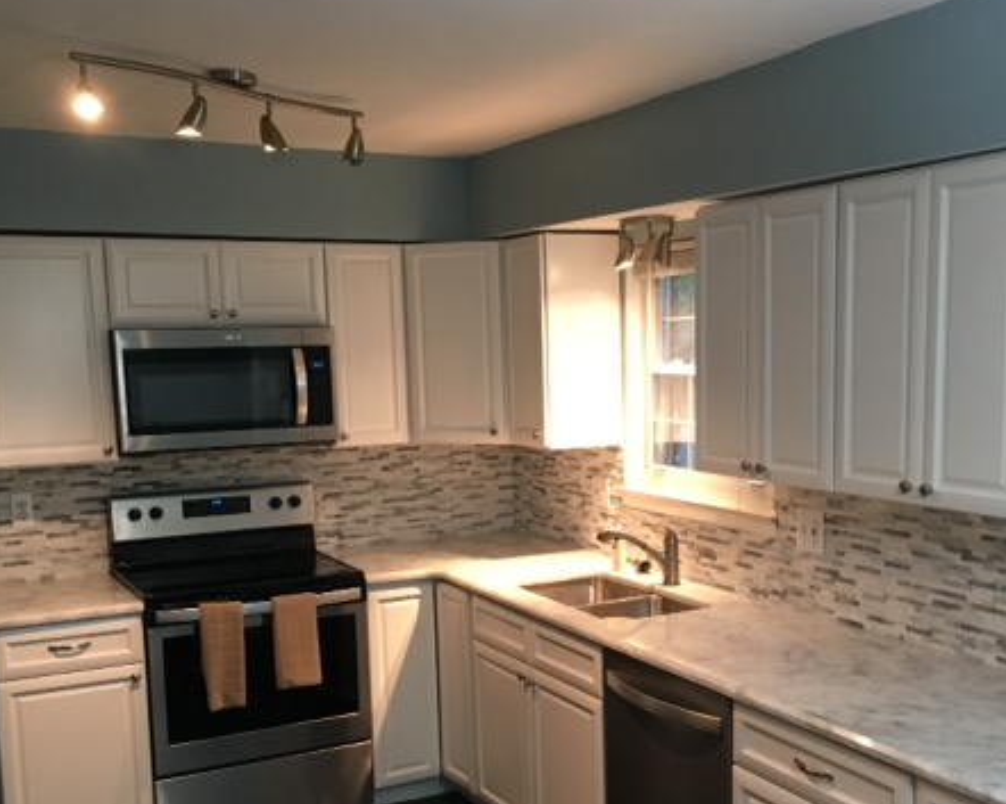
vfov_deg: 36.2
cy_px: 512
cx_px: 571
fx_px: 1220
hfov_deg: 44.7
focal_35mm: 41
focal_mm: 4.15
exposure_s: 1/30
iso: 160
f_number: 2.2
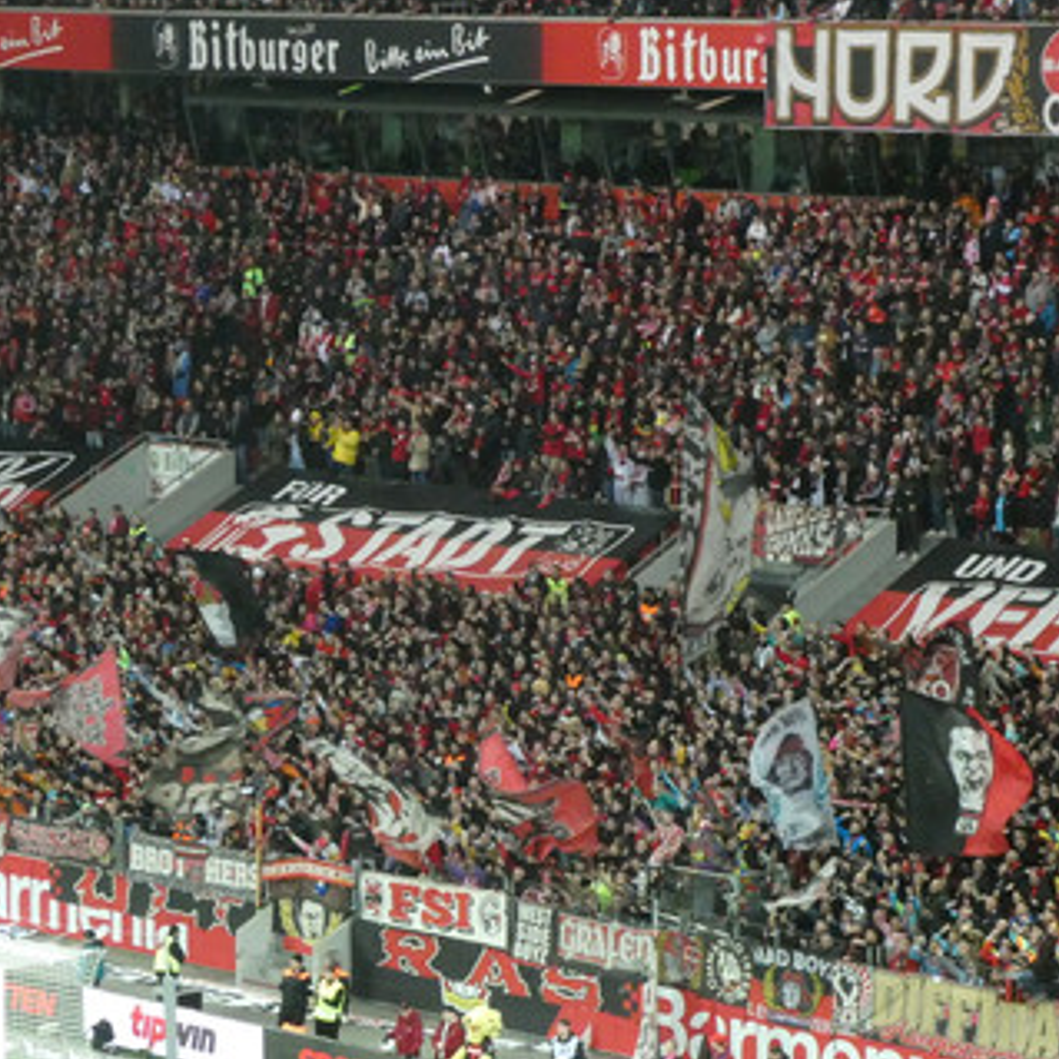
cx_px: 528
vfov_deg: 12.5
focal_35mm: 140
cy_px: 724
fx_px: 4846
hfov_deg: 12.5
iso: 800
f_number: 4.7
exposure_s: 1/80
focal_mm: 14.1
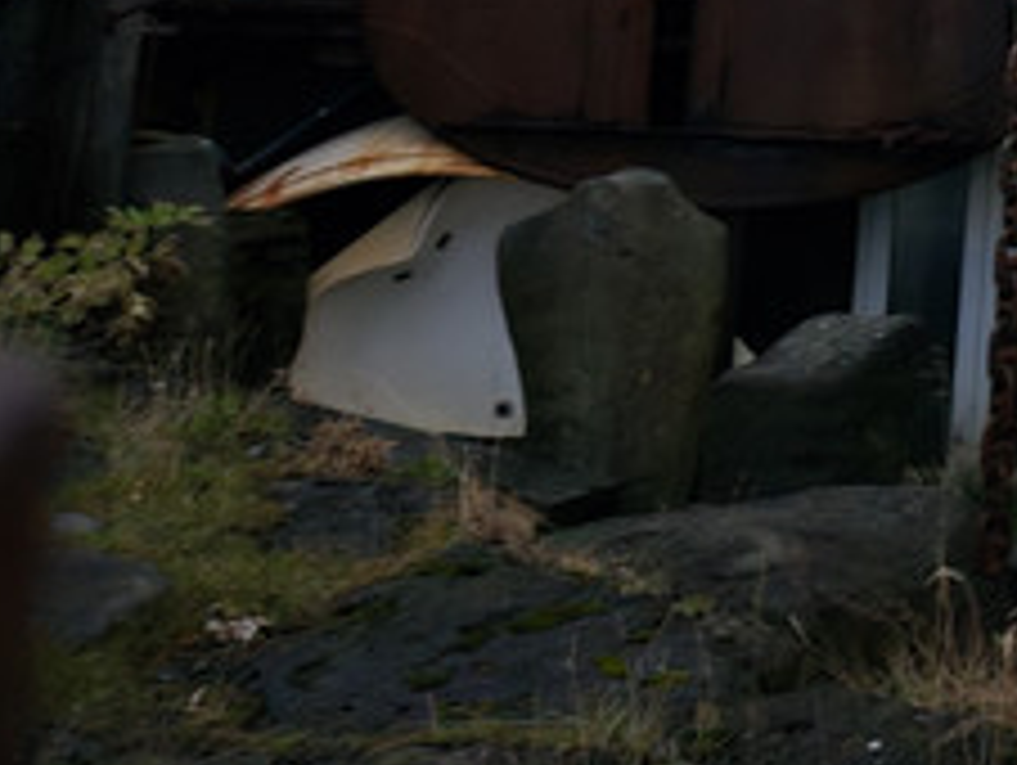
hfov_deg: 24.7
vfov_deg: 21.5
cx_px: 1418
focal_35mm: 65
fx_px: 1912
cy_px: -63
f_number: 1.8
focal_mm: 5.4
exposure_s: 1/7
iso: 3200
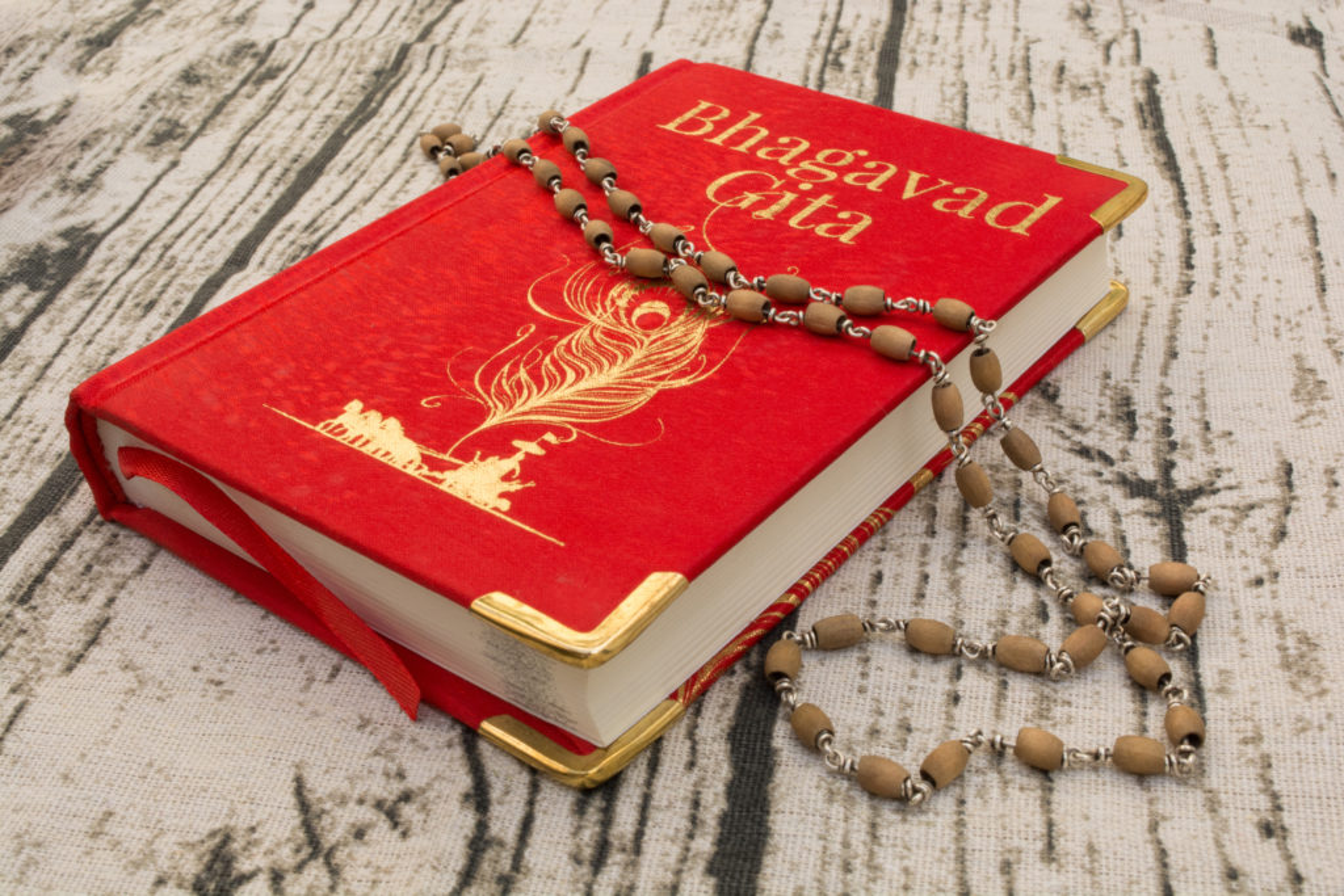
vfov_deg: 28.1
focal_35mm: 48
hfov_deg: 41.1
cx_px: 672
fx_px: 1792
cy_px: 448
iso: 400
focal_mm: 32
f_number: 25
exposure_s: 1/60
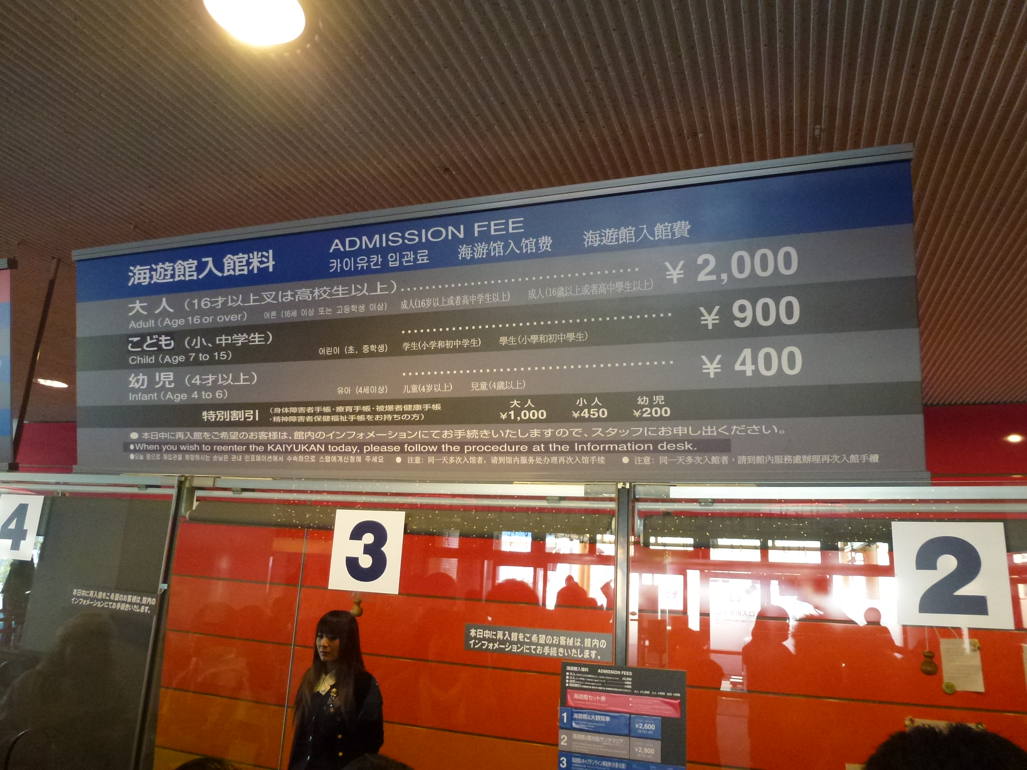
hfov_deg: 71.6
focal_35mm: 24
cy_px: 385
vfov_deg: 56.8
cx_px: 514
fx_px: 712
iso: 400
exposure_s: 1/40
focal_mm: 4.3
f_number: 3.3
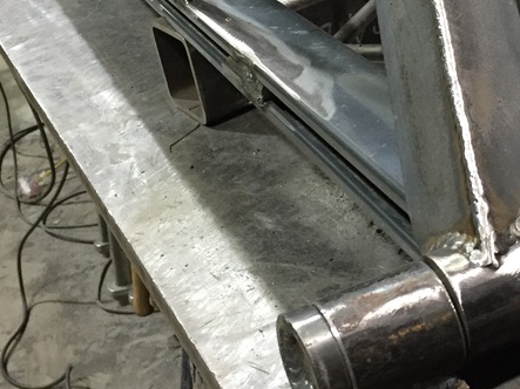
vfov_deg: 21.6
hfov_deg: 28.7
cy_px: 74
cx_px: 367
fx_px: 1006
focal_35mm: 67
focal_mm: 4.15
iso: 200
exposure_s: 1/30
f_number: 2.2
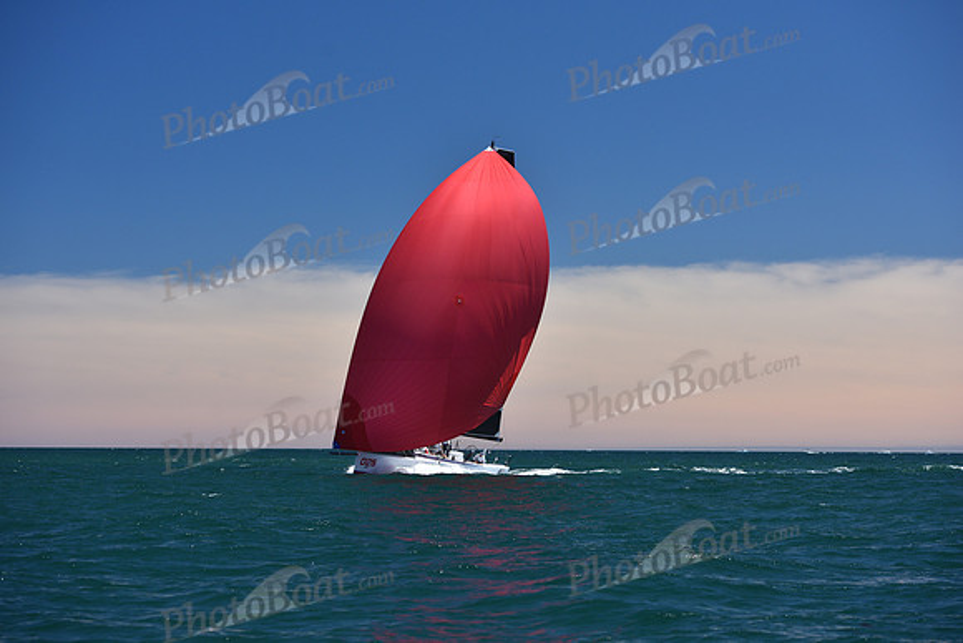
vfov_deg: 16.7
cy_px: 322
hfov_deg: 24.8
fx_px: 2194
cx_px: 482
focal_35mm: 82
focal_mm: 82
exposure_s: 1/800
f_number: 5
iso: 250
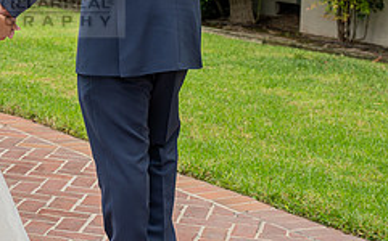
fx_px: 1194
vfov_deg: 11.4
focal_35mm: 113
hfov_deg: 18.0
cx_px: -11
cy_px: -1
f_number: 5
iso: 250
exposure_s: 1/250
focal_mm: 46
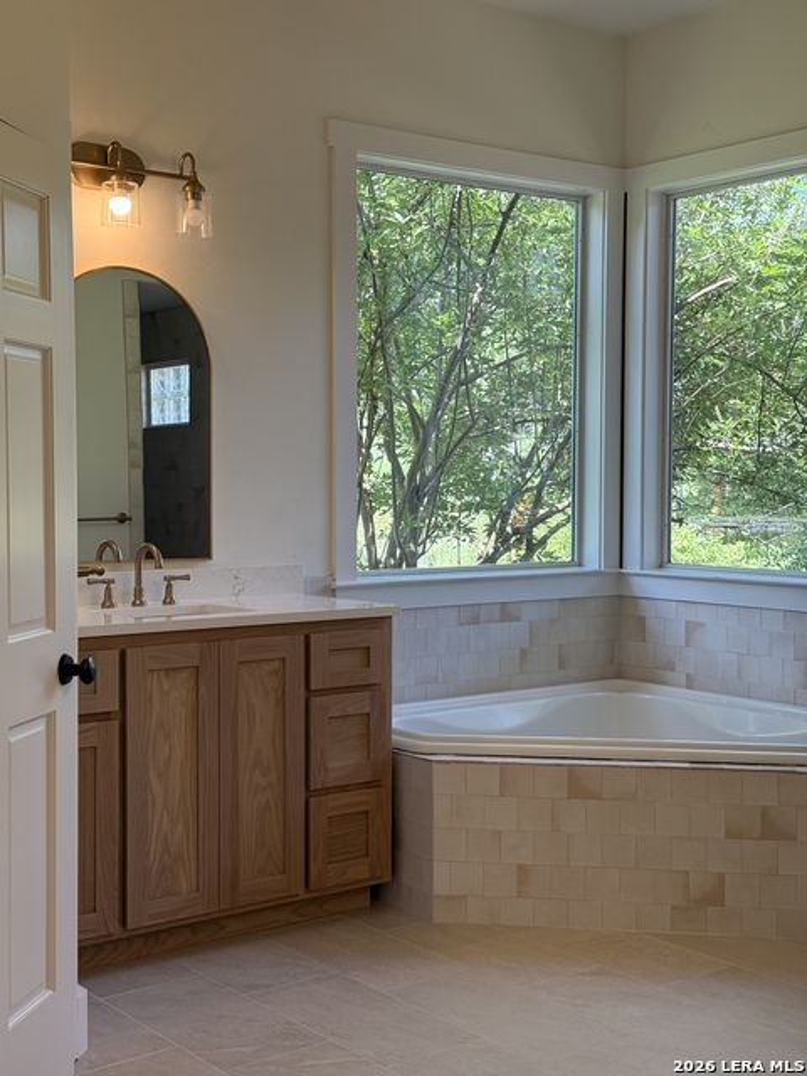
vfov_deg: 39.7
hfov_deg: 30.3
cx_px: 404
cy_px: 538
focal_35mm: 48
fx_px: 1492
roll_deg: +0.2
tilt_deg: -2.4
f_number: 1.78
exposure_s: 1/265
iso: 64
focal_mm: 6.76
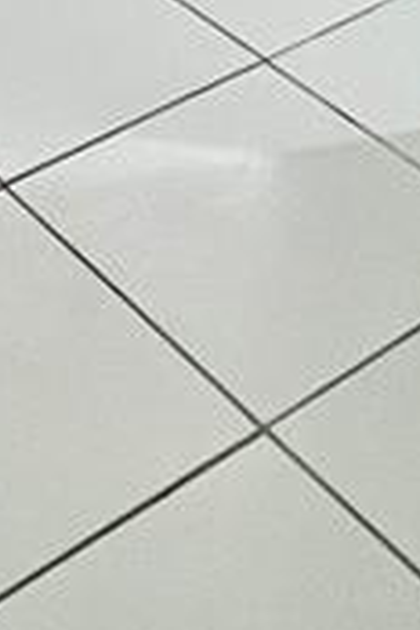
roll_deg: -0.7
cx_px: -40
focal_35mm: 93
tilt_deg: -3.9
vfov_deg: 14.9
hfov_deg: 14.4
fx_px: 1627
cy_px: -822
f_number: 1.8
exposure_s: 1/120
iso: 80
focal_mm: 1.57
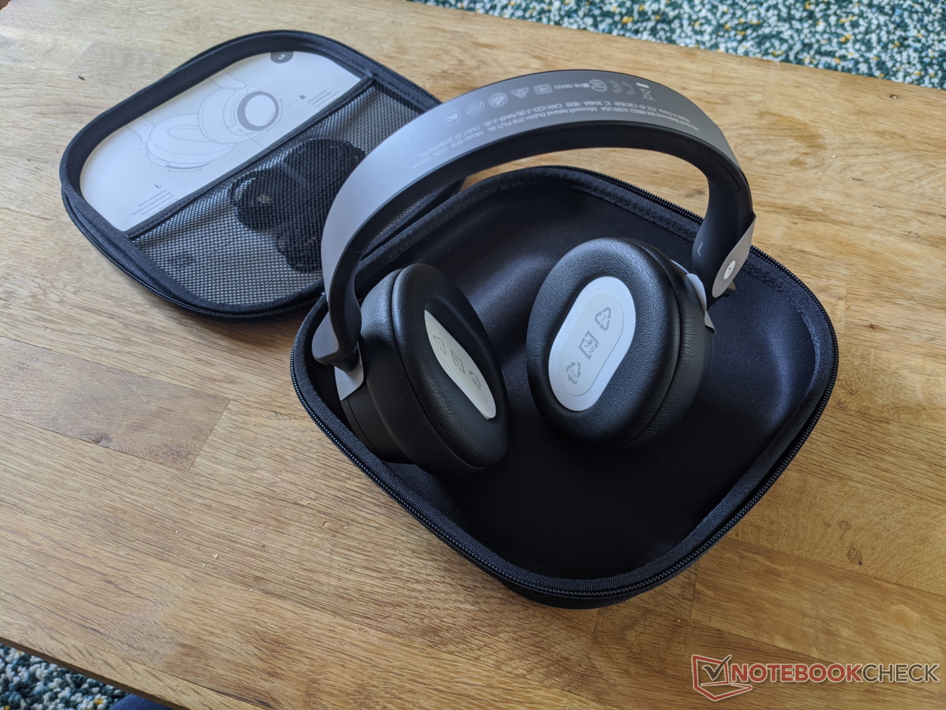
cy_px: 355
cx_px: 473
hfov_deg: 65.3
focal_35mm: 27
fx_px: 738
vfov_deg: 51.4
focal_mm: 4.38
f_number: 1.73
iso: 51
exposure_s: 1/26.9
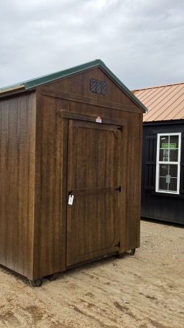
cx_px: 40
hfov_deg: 33.7
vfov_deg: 58.0
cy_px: 164
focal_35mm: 34
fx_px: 295
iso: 64
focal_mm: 6.5
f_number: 1.4
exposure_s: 1/5605
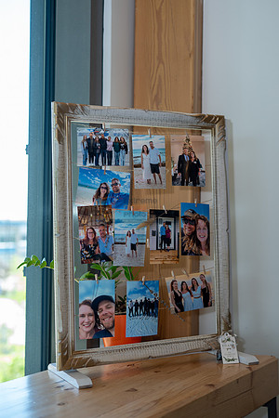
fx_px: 581
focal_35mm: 50
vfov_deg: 39.6
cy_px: 209
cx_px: 140
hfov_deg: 27.0
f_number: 2.8
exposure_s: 1/125
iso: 160
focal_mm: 50
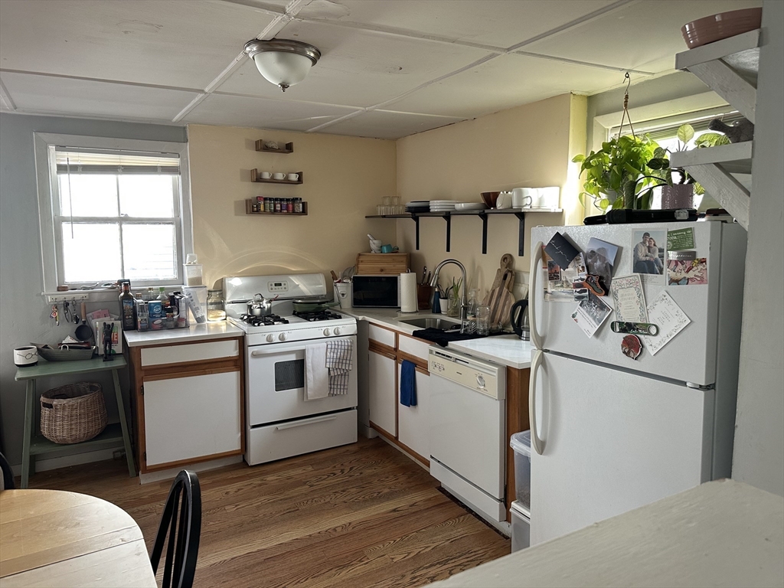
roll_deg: -0.3
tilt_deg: -6.3
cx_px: 392
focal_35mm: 24
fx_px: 544
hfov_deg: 71.6
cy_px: 294
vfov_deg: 56.8
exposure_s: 1/121
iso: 160
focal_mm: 6.86
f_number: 1.78
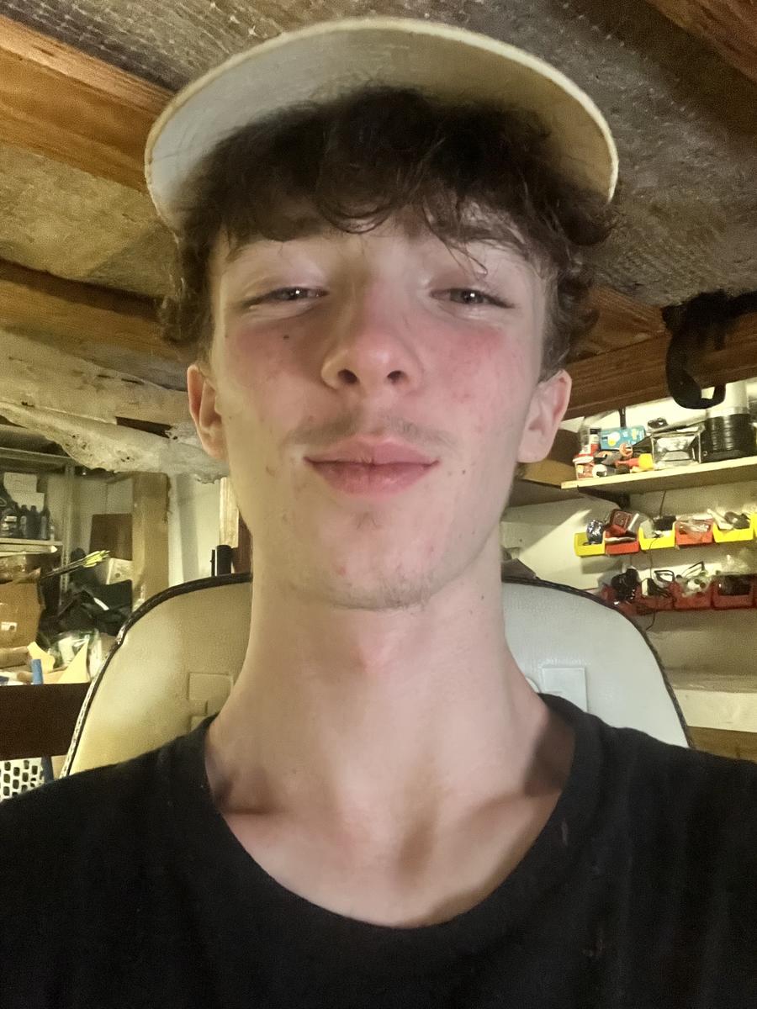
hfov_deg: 46.8
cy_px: 504
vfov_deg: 60.0
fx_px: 875
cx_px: 378
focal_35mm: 30
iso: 1000
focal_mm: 2.71
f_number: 2.2
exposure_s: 1/15
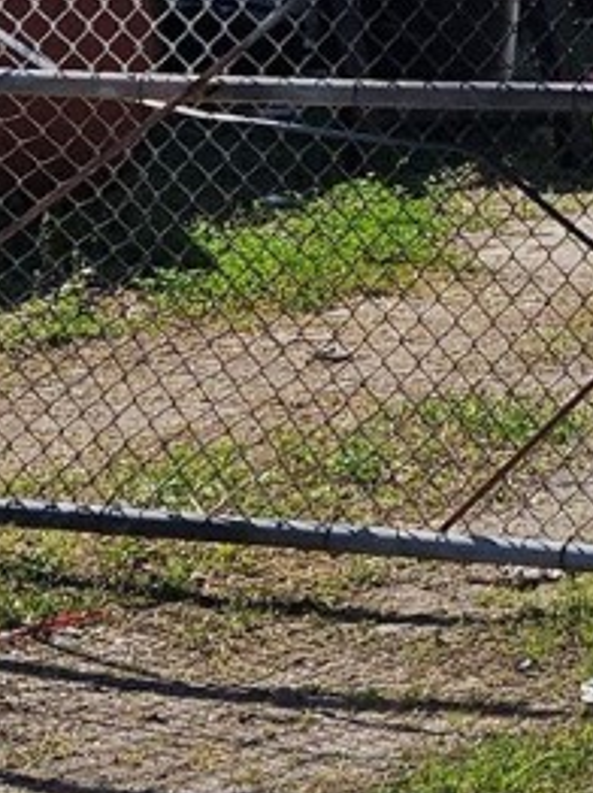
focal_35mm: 135
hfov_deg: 10.0
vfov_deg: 13.9
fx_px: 3089
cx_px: 1271
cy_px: -294
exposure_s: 1/2775
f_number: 1.8
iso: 25
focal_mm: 5.4
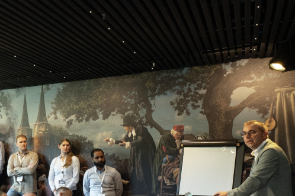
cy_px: 222
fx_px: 442
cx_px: -81
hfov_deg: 30.0
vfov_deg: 23.3
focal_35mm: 54
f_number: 6.3
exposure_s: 1/30
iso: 2500
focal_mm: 14
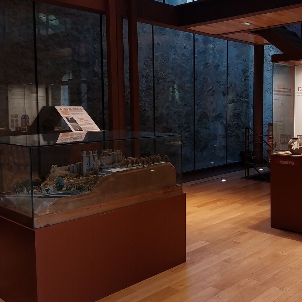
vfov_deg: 41.8
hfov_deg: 40.9
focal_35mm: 40
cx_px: 218
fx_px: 395
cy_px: 132
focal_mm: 4
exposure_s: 1/50
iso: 125
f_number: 1.8
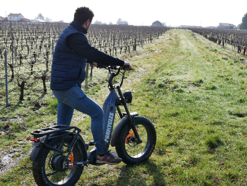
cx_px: 124
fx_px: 357
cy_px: 93
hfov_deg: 38.2
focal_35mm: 50
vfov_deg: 29.1
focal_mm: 25
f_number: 4.5
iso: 200
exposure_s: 1/640
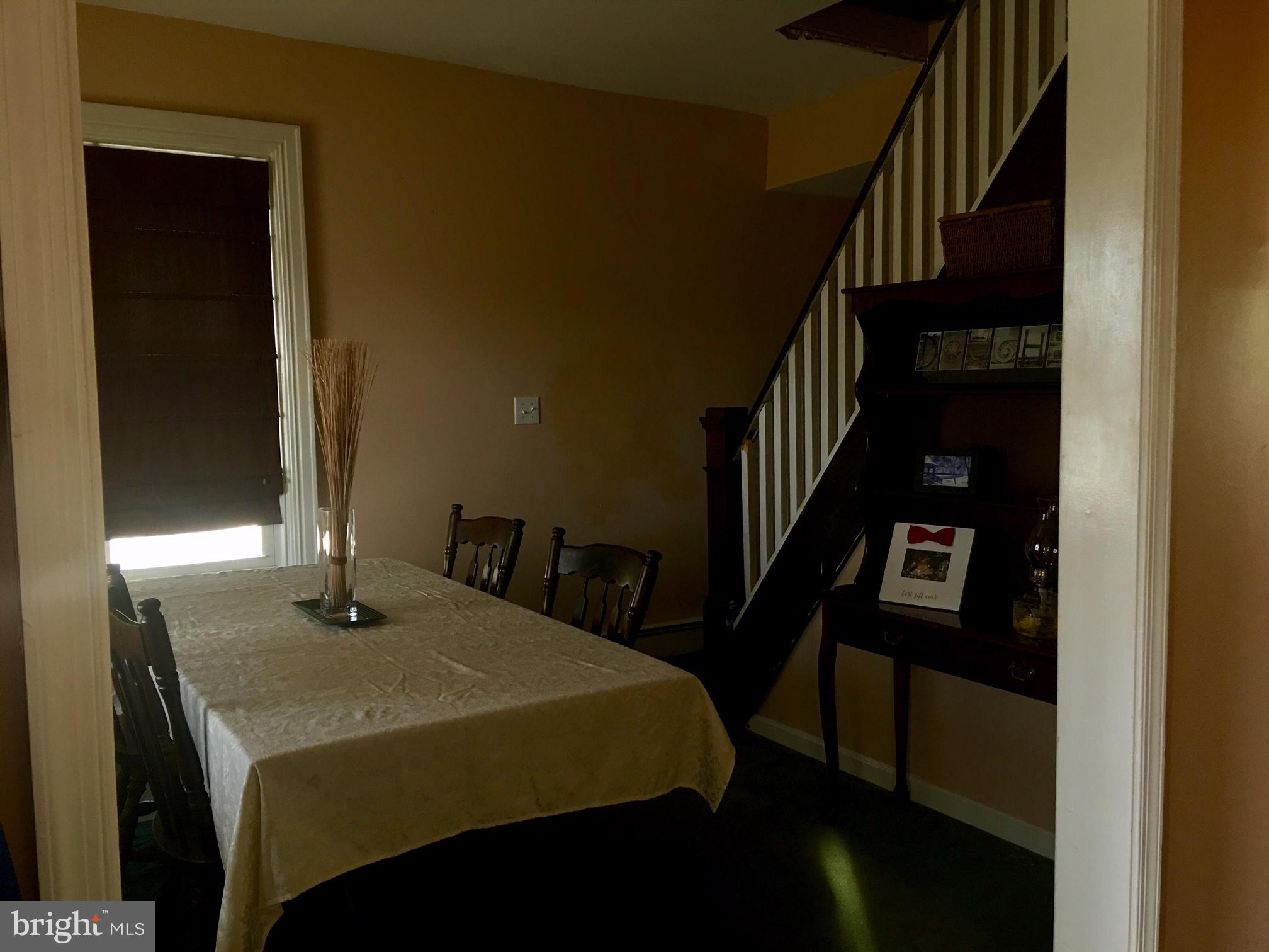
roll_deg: +0.8
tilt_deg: -3.1
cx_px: 634
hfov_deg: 61.7
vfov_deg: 48.2
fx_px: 1063
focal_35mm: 29
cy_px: 476
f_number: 2.2
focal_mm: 4.15
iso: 40
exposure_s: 1/15
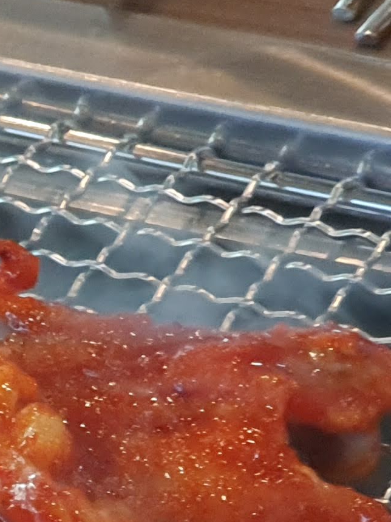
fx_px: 3676
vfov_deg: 7.9
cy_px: 806
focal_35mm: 244
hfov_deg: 5.8
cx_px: -668
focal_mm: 6
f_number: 2.4
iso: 160
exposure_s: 1/60
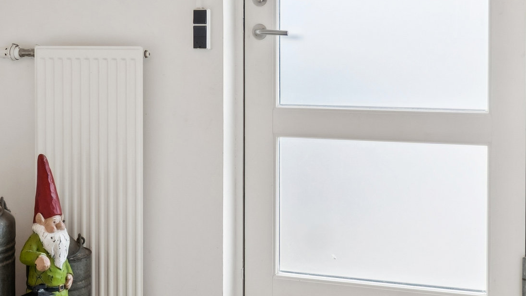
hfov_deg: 32.6
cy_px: 70
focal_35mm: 64
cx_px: 229
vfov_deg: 18.6
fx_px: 899
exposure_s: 1/2.5
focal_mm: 15
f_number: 8
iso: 200
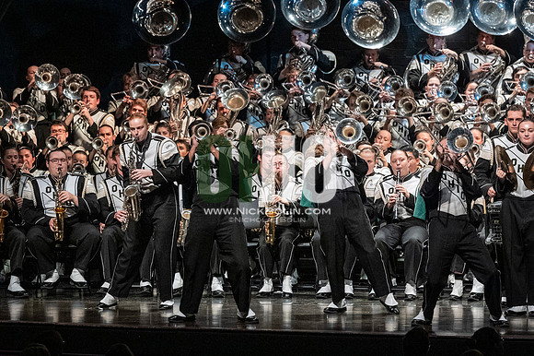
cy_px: 178
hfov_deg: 9.5
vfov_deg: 6.3
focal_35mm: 217
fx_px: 3217
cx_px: 267
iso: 4000
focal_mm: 145
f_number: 4
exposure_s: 1/500
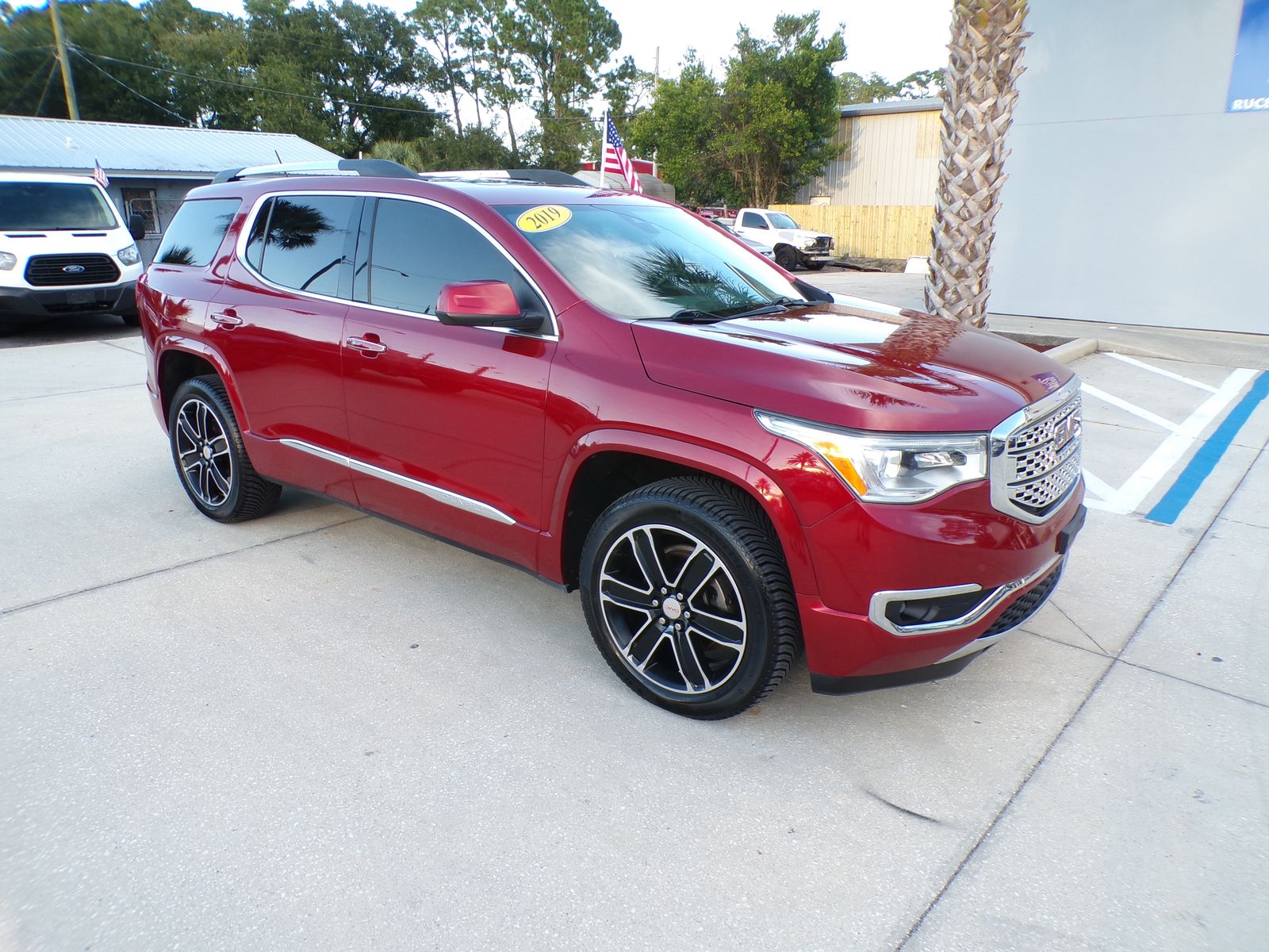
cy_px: 476
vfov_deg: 56.8
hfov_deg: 71.6
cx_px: 634
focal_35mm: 24
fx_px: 880
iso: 100
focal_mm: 4.3
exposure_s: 1/70
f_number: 4.4
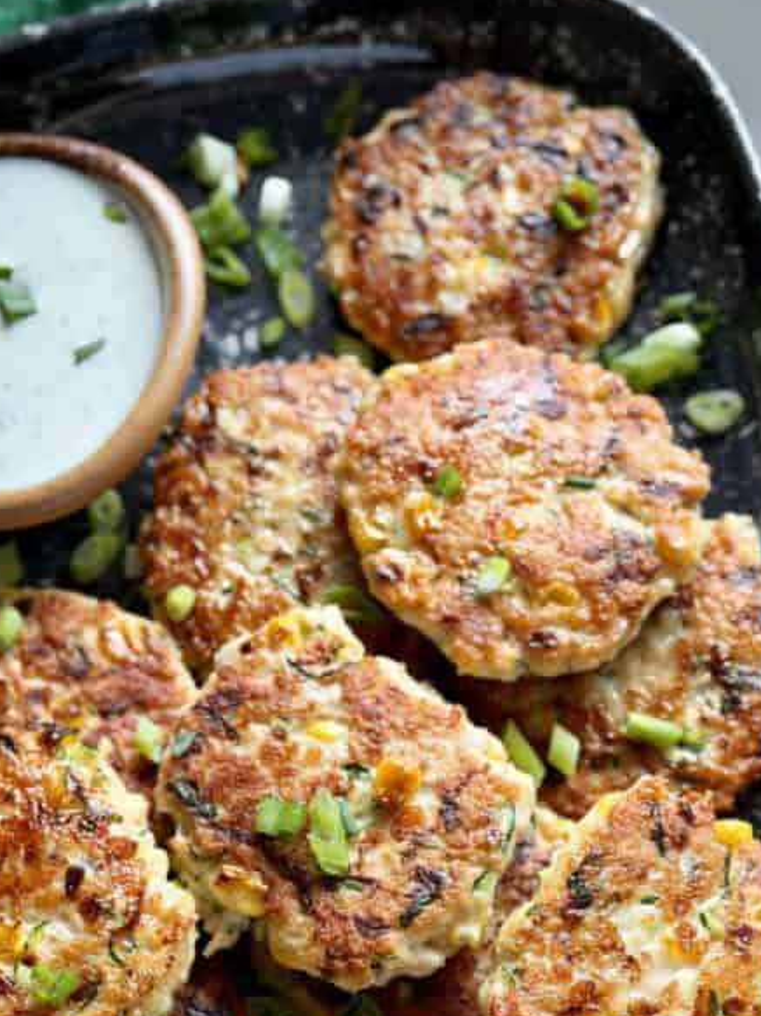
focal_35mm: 80
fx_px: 2346
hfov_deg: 18.4
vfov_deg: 24.1
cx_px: 355
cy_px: 797
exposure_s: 1/64
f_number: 1.8
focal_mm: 6.8
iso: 100
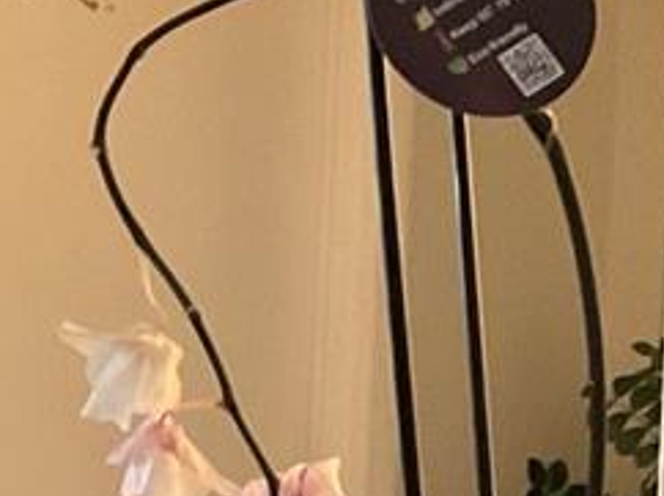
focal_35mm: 144
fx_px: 2759
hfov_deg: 12.9
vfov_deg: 9.8
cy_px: 841
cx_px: -368
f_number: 1.8
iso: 200
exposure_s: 1/60
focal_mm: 3
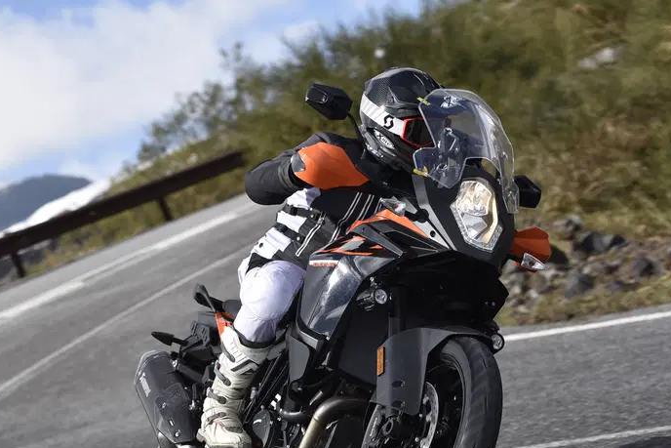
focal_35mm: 178
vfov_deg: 7.7
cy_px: 297
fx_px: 3318
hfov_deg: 11.5
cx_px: 167
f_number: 5.6
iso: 100
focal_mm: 102
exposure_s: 1/640
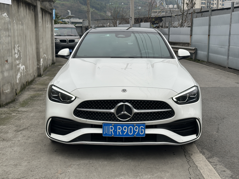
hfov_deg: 39.7
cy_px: 90
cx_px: 120
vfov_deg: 30.3
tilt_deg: -10.0
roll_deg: -0.4
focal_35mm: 48
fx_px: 331
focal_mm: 6.86
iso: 64
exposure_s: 1/1030
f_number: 1.78
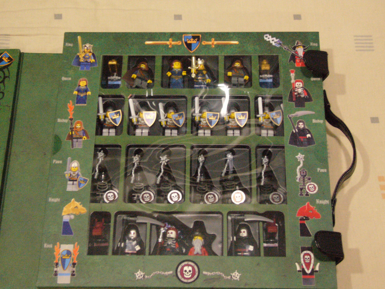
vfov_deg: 23.3
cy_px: 144
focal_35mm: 63
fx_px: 701
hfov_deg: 30.7
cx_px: 192
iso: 400
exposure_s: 1/10
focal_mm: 10.3
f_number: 4.1
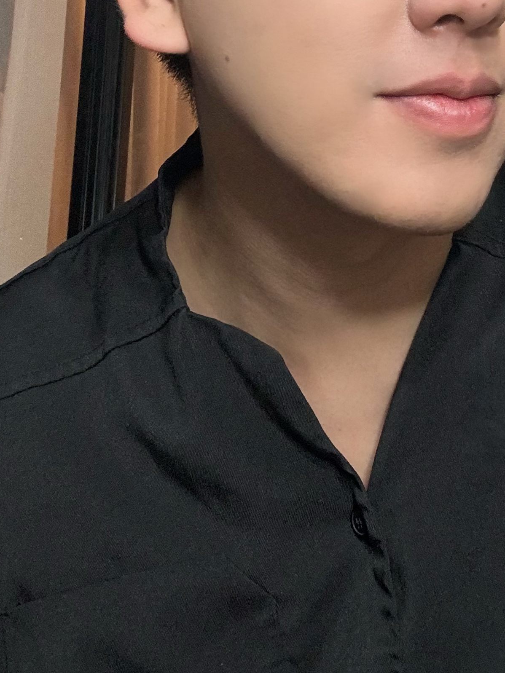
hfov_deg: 25.0
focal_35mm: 58
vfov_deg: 32.1
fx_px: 1128
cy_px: 110
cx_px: 363
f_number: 1.9
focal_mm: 2.7
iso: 160
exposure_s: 1/50
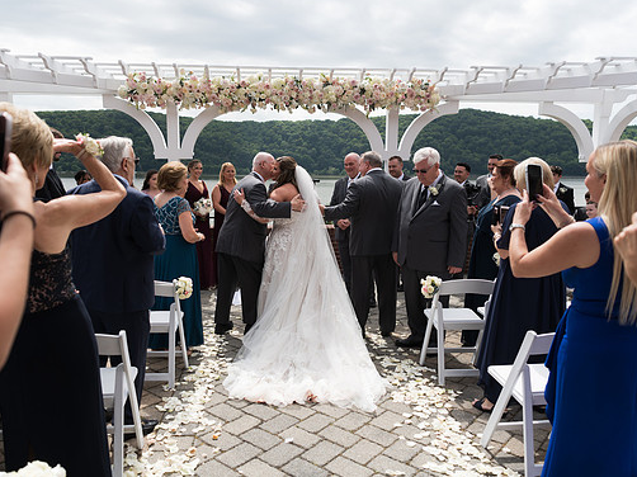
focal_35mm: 27
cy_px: 233
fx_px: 497
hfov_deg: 65.3
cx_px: 297
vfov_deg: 51.3
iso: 64
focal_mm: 24
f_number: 2.8
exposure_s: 1/1600
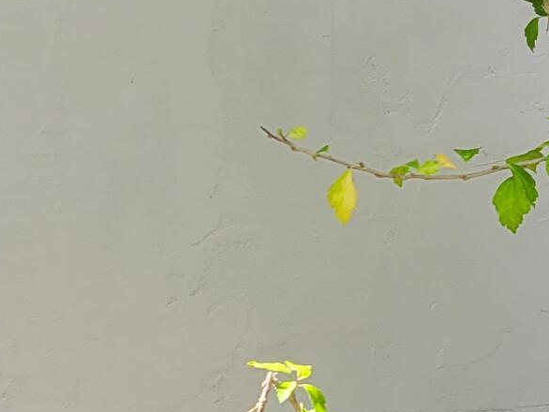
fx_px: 2110
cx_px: 987
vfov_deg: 11.2
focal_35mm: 133
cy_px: 158
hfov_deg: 13.3
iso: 40
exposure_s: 1/440
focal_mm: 5.4
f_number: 1.8
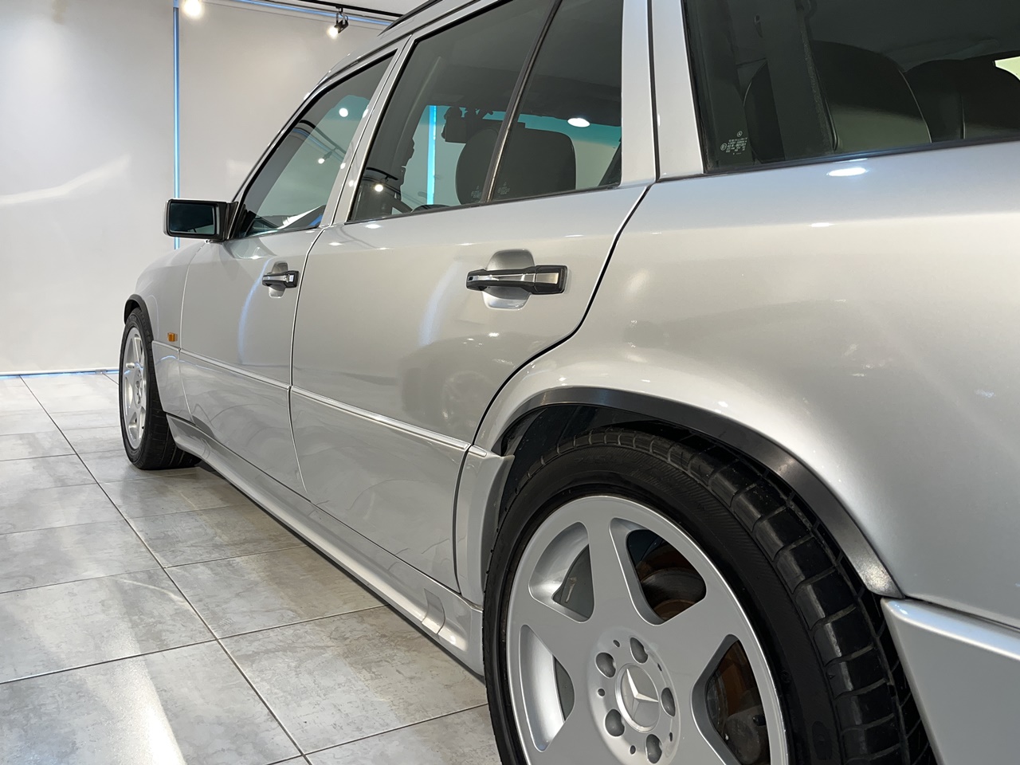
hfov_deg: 67.3
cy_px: 382
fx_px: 766
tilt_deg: -5.4
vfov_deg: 53.1
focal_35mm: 26
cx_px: 510
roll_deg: -1.1
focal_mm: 5.1
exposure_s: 1/32
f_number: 1.6
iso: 50
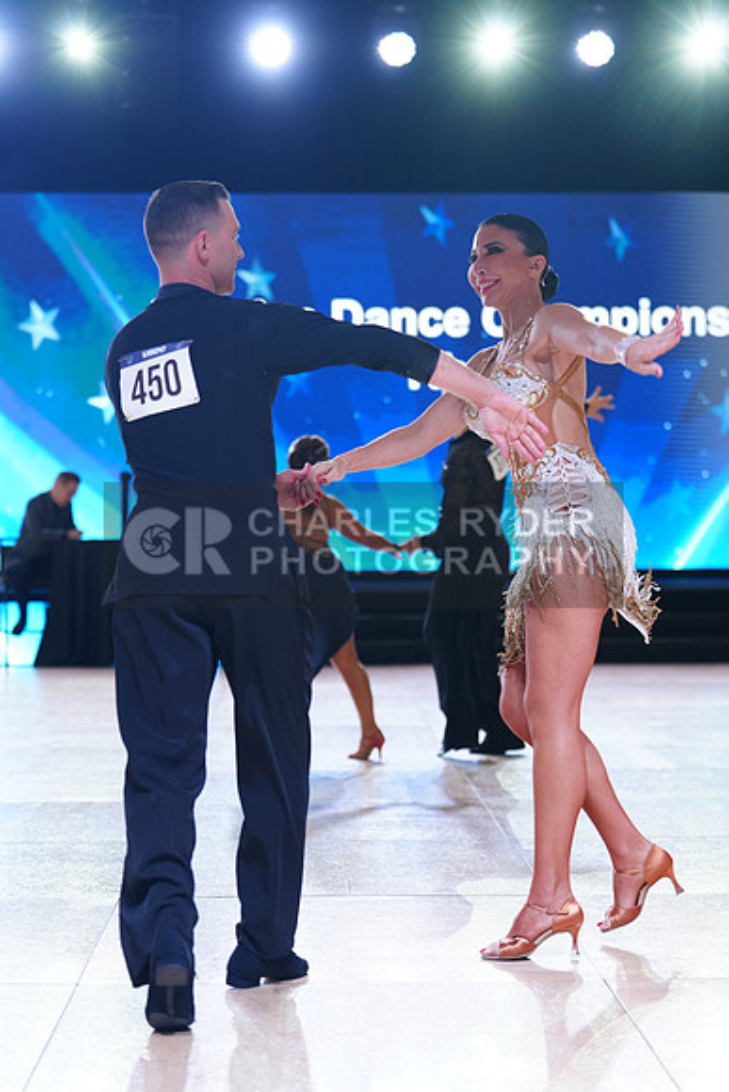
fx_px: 2125
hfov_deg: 19.5
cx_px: 364
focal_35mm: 70
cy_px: 546
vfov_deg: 28.8
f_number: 2.8
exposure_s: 1/400
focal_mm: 70
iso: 800
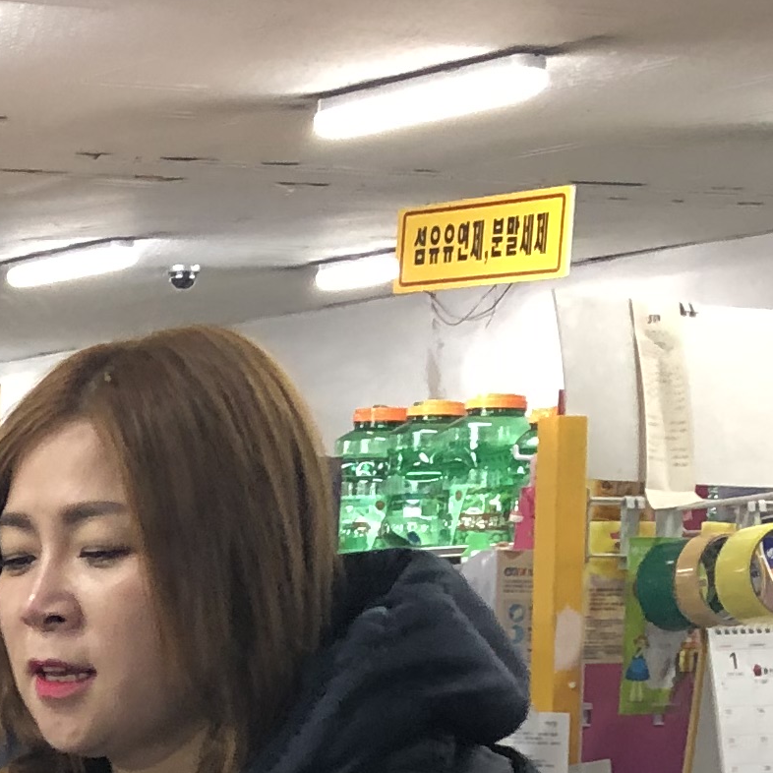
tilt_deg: -7.1
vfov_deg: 13.1
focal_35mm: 127
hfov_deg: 12.7
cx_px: -548
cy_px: 1104
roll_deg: +0.3
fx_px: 3209
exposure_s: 1/20
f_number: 1.8
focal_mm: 3.99
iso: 40
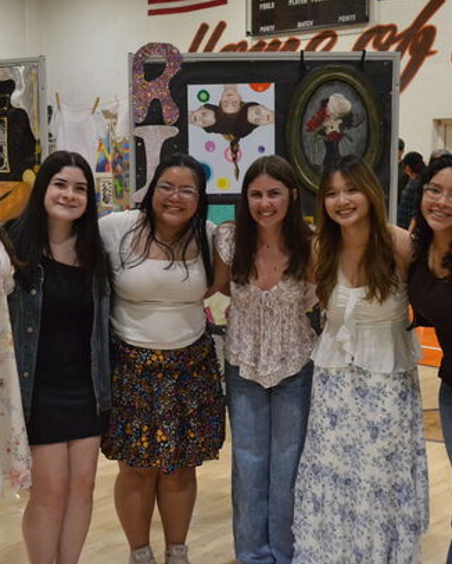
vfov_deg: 36.6
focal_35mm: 51
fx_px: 852
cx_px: 207
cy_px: 281
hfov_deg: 29.7
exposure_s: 1/400
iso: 3200
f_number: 4
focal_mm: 24
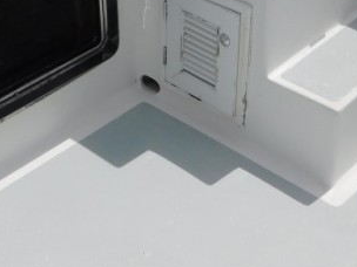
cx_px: 221
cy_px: -22
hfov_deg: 24.7
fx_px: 815
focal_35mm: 79
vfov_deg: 18.0
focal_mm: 5.3
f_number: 6.4
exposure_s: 1/1500
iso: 125
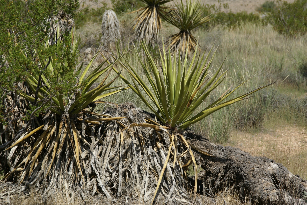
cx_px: 154
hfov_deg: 13.7
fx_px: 1279
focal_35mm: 150
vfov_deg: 9.1
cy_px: 102
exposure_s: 1/320
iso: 100
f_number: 9
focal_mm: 100
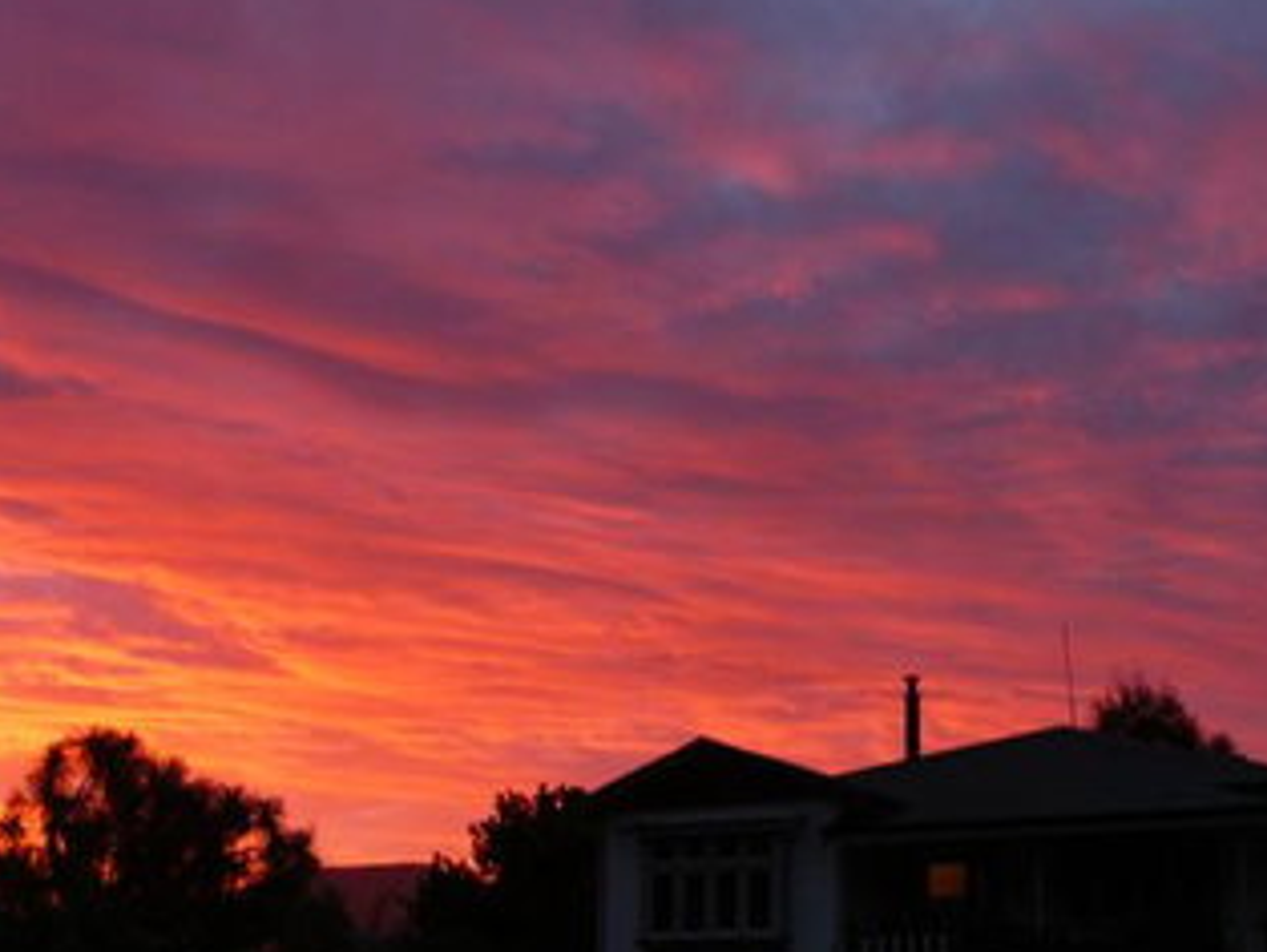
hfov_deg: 34.9
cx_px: 634
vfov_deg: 26.3
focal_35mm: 55
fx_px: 2015
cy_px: 702
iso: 100
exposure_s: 1/20
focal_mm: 6
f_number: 2.8
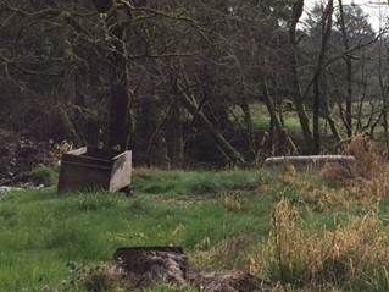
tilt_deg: -6.2
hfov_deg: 18.4
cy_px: 172
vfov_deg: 15.9
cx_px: 605
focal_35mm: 93
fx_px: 1045
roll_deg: -0.2
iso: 32
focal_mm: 4.15
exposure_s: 1/838
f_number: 2.2
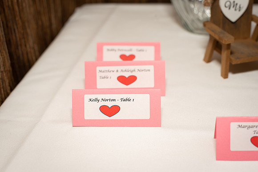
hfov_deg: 39.6
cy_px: 86
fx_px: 358
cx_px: 129
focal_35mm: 50
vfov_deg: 27.0
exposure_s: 1/200
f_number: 5.6
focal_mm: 50
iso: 320
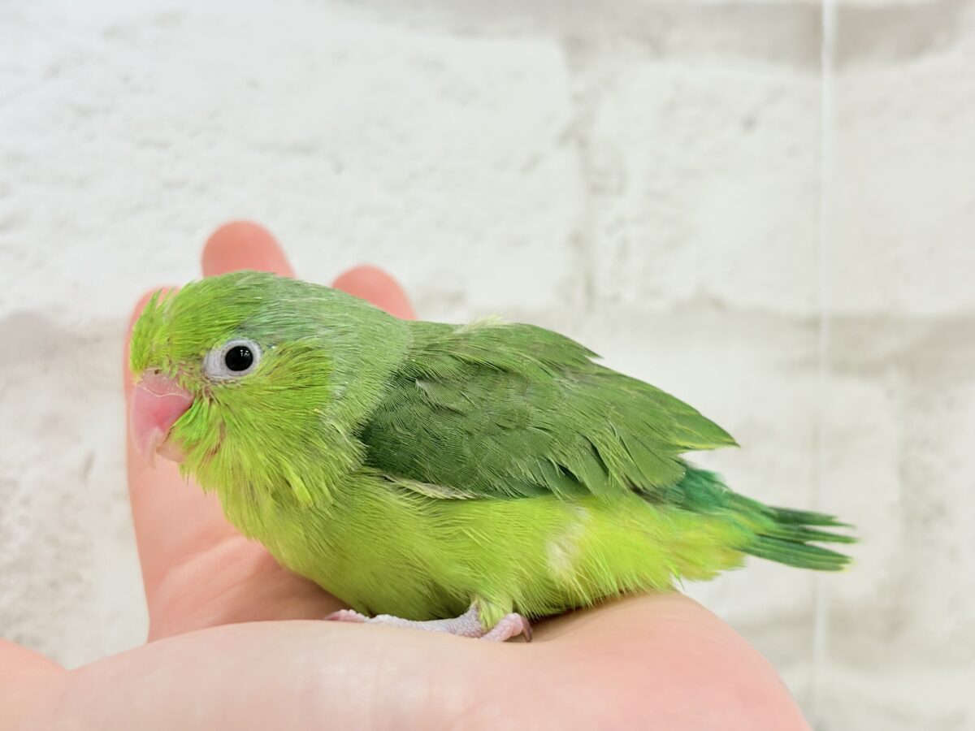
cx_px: 488
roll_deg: +1.5
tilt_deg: -1.8
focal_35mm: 52
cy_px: 366
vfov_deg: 28.0
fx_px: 1465
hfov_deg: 36.8
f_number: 1.6
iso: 80
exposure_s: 1/100
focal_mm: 5.96
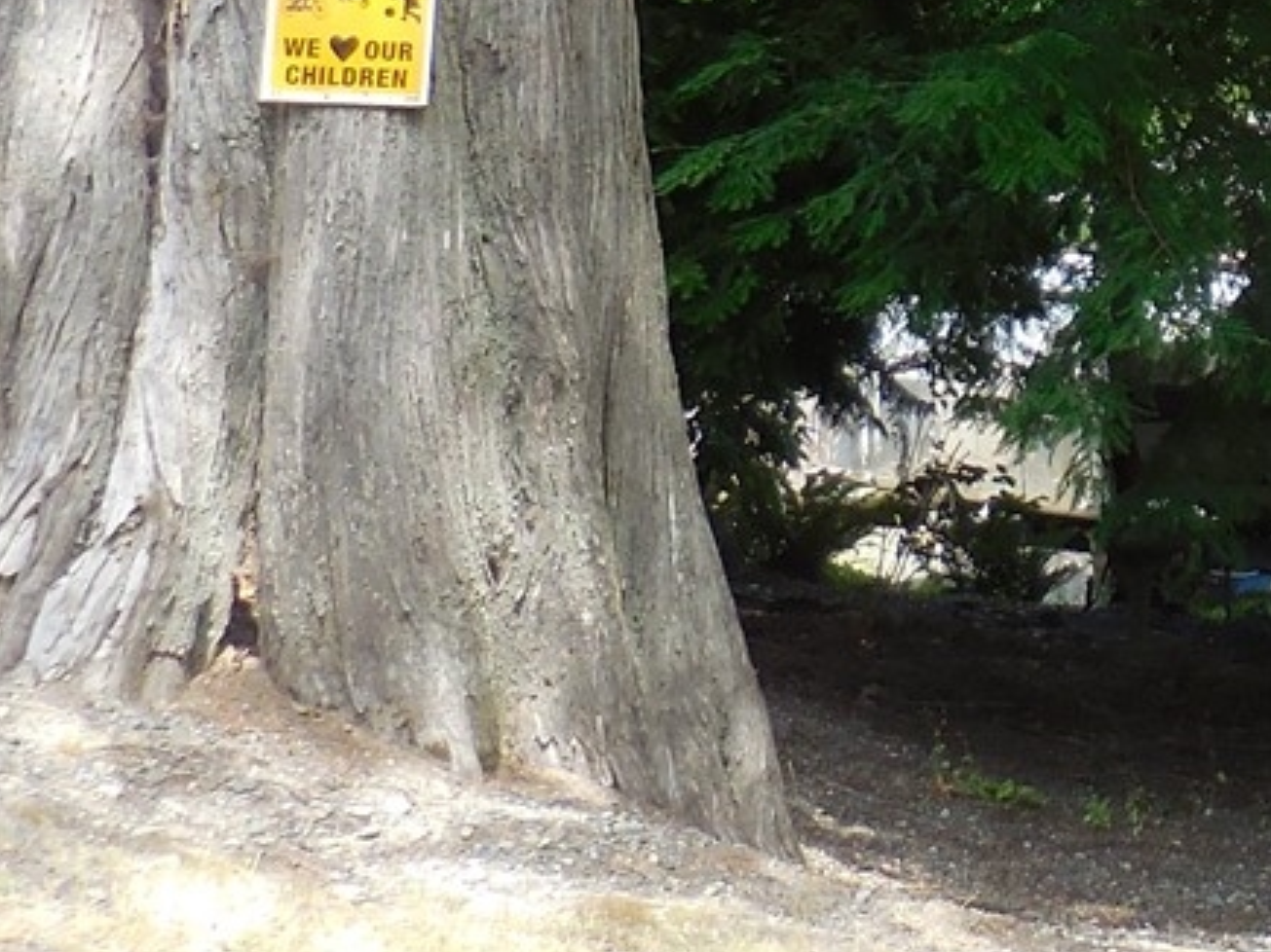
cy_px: -204
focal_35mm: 92
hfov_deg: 19.5
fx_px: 3377
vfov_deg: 15.4
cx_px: 1680
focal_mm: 4.5
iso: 125
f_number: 3.3
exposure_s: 1/160
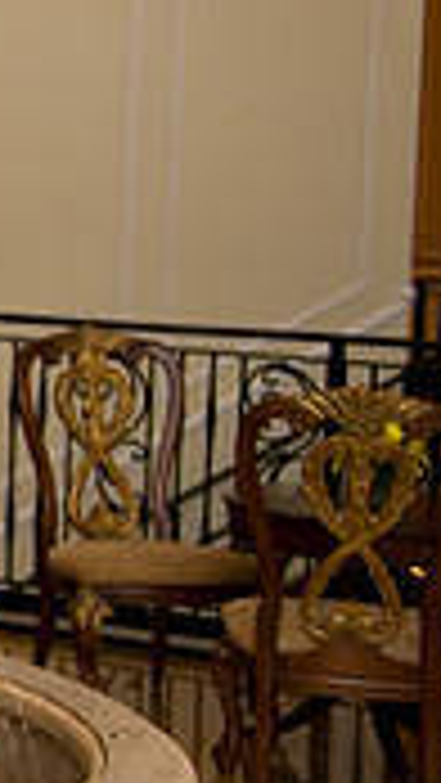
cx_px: -706
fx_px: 2534
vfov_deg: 17.5
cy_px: 238
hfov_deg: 8.8
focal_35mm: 122
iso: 1600
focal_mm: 35
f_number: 3.2
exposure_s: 1/125
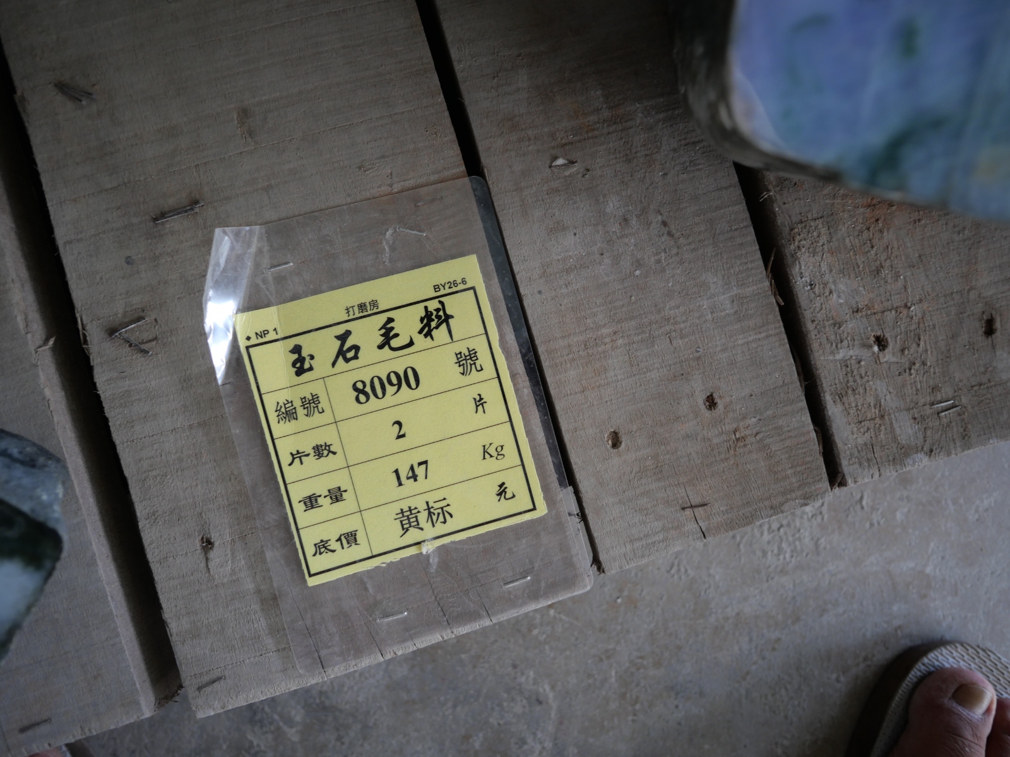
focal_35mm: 18
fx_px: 525
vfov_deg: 71.6
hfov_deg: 87.8
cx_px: 505
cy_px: 378
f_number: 1.7
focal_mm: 9
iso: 320
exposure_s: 1/125
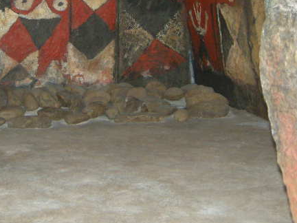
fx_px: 712
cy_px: 8
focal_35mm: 83
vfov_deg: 17.4
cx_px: 82
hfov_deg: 23.4
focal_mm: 7.5
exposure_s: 1/60
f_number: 2.7
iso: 180
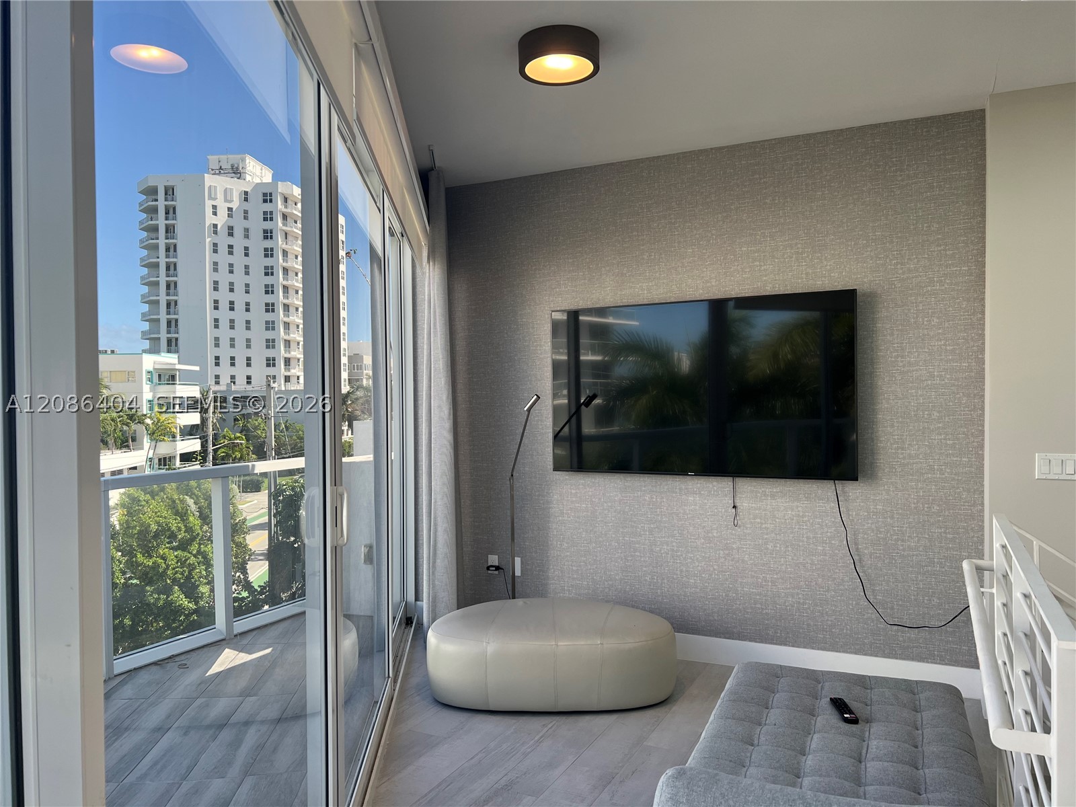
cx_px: 538
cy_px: 404
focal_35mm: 26
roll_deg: +0.8
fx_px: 808
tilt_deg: -1.2
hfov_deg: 67.3
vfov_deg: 53.1
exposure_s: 1/471
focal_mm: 5.7
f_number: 1.5
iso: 50
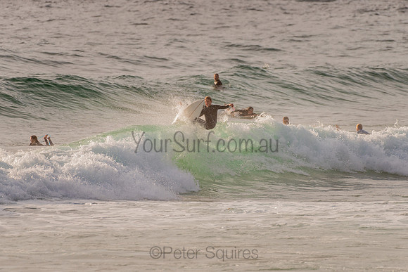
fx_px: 6947
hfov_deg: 3.4
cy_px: 132
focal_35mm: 613
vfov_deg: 2.2
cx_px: 199
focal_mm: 500
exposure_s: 1/2000
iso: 140
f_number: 5.6
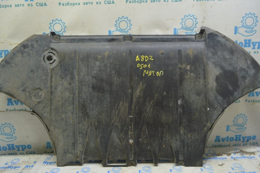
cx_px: 130
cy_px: 86
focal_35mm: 27
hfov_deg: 67.4
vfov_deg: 47.9
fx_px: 195
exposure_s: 1/20
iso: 400
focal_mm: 18
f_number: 5.6
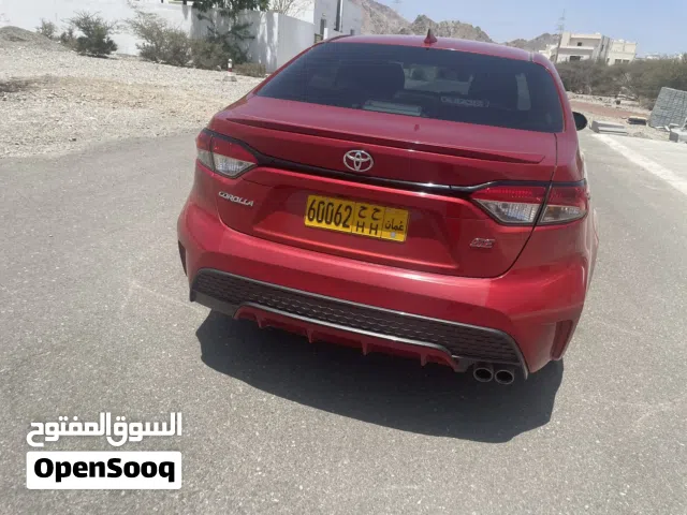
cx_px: 344
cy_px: 258
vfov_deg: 53.1
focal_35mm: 26
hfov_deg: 67.3
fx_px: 516
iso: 32
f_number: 1.6
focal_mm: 4.2
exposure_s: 1/3125
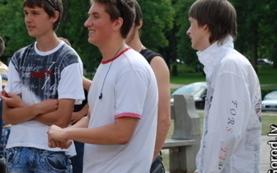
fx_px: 913
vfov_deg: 10.8
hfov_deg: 17.2
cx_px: 94
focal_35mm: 121
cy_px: 72
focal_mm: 58
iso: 400
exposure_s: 1/500
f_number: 5.3
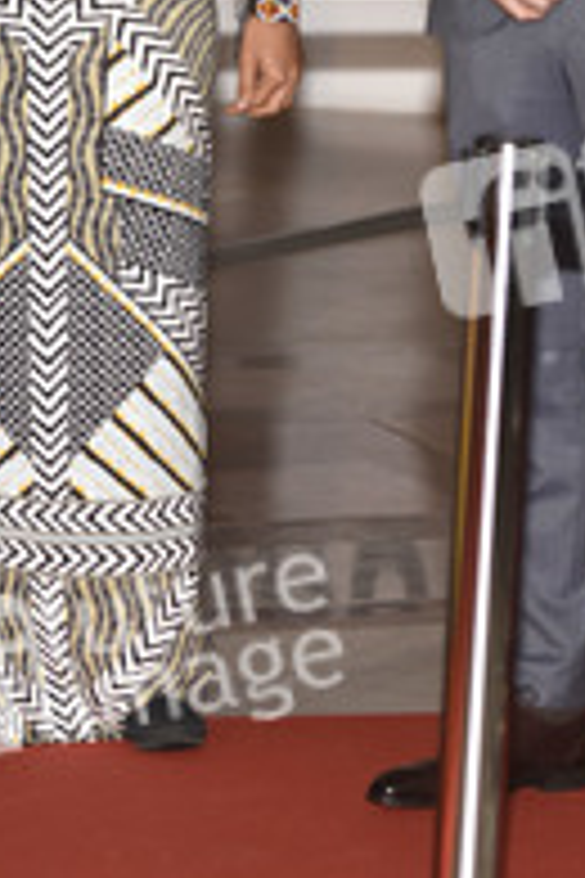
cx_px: 243
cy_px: -14
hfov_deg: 4.7
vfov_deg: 7.0
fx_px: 7118
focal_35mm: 292
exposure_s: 1/640
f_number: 3.5
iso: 400
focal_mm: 95
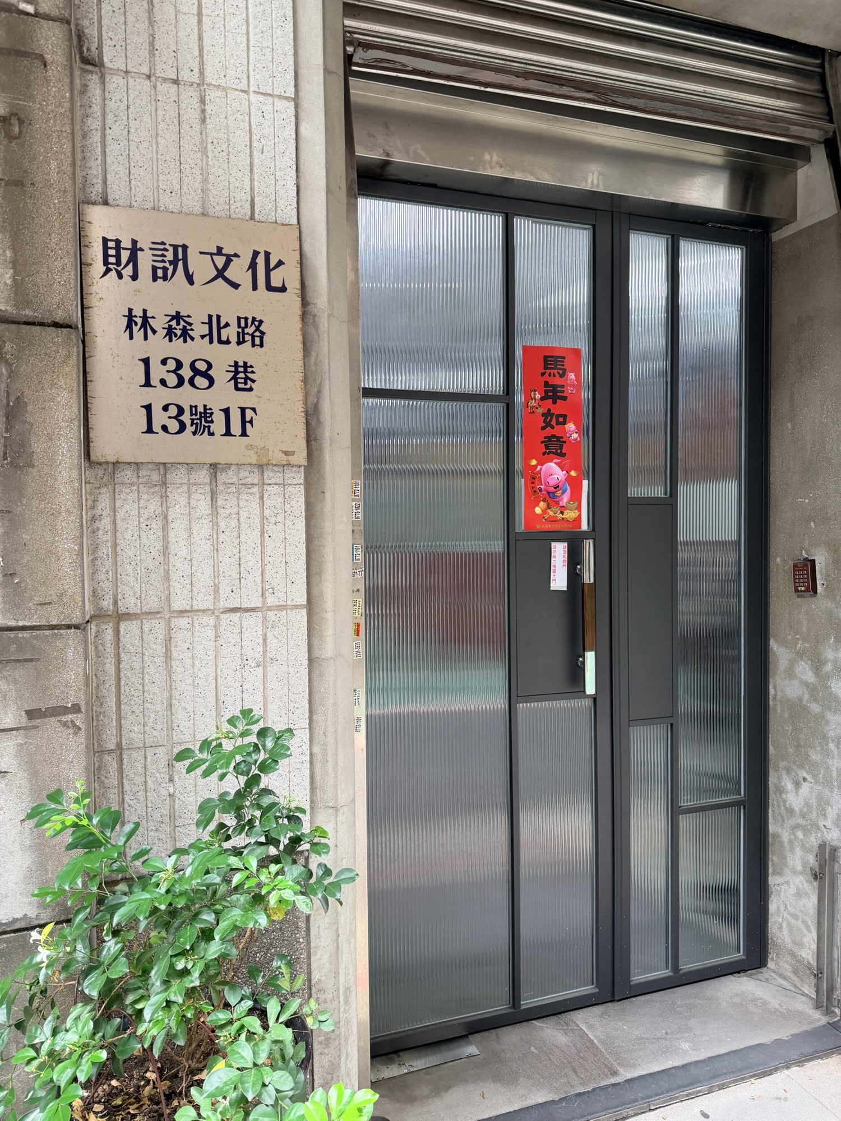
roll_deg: +0.3
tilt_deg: -3.4
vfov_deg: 71.6
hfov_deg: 56.8
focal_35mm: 24
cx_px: 420
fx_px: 777
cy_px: 560
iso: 160
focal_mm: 6.76
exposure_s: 1/150
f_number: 1.78
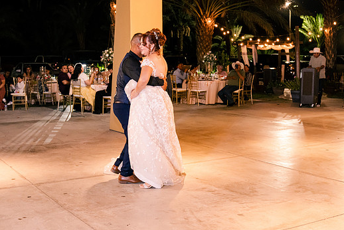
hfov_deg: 41.8
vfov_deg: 28.7
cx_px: 155
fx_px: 449
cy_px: 103
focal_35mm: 47
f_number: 2.8
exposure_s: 1/125
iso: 3200
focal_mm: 28
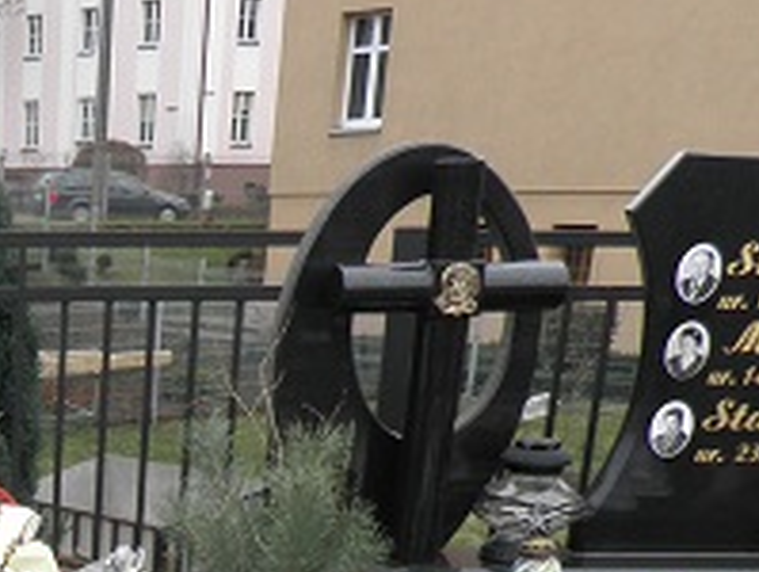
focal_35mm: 77
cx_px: -156
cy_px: 896
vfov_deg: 17.1
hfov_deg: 23.1
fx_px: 1691
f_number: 3.3
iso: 64
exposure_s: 1/80
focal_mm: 4.3
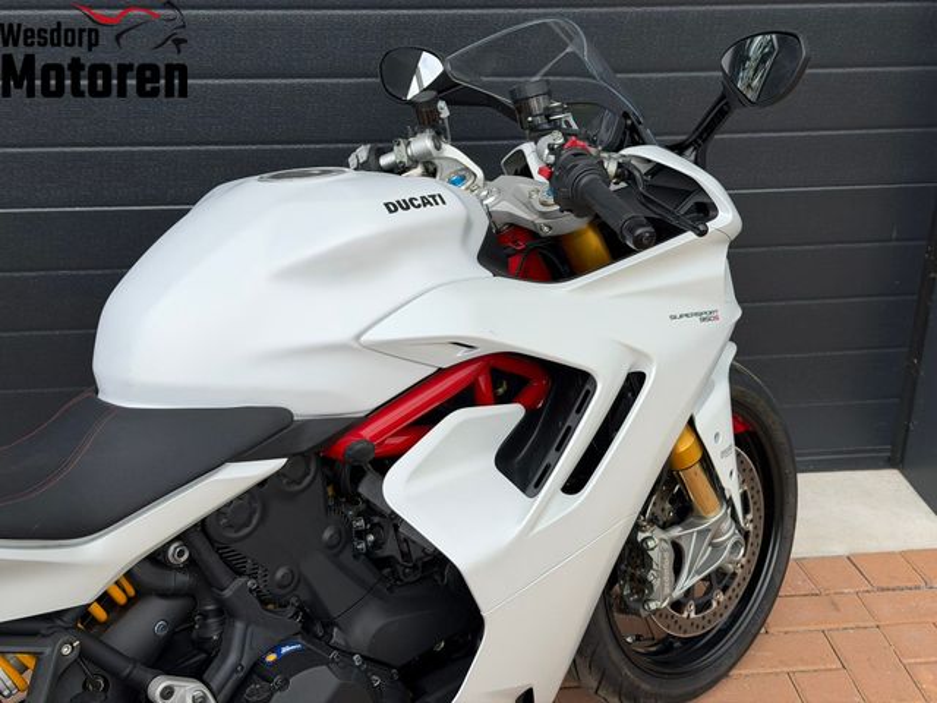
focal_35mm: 48
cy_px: 352
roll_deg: -0.7
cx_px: 468
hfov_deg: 39.7
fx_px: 1299
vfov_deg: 30.3
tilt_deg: -24.7
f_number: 1.78
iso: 64
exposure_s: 1/3534
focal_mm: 6.76
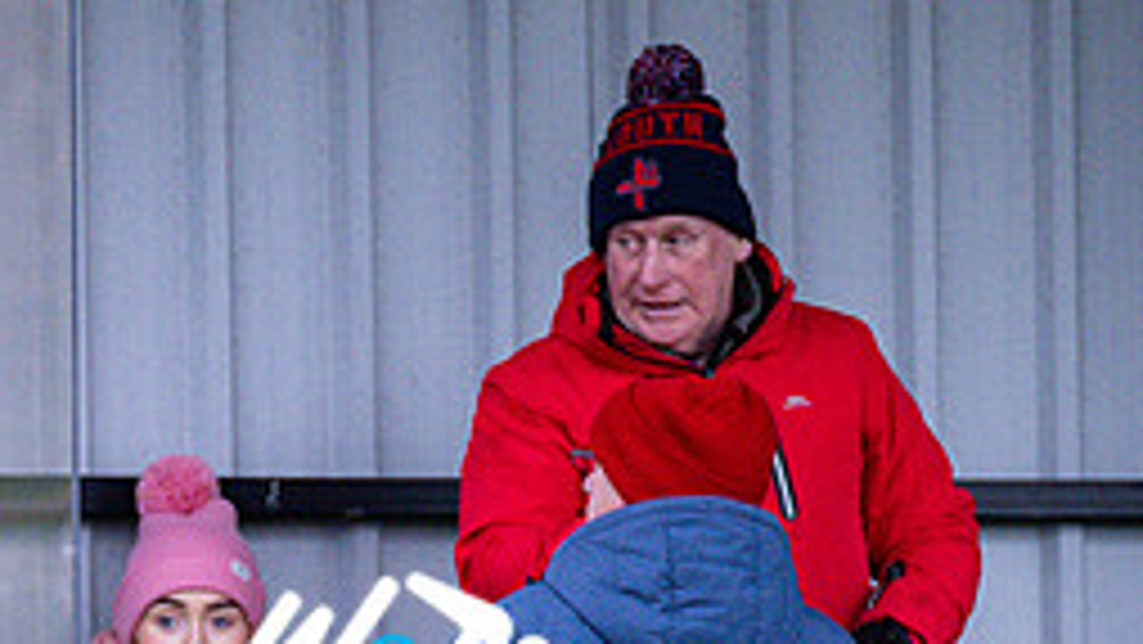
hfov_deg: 2.0
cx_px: 166
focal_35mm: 1087
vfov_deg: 1.1
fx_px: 32952
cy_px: 953
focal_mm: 300
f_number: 2.8
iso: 1800
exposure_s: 1/640
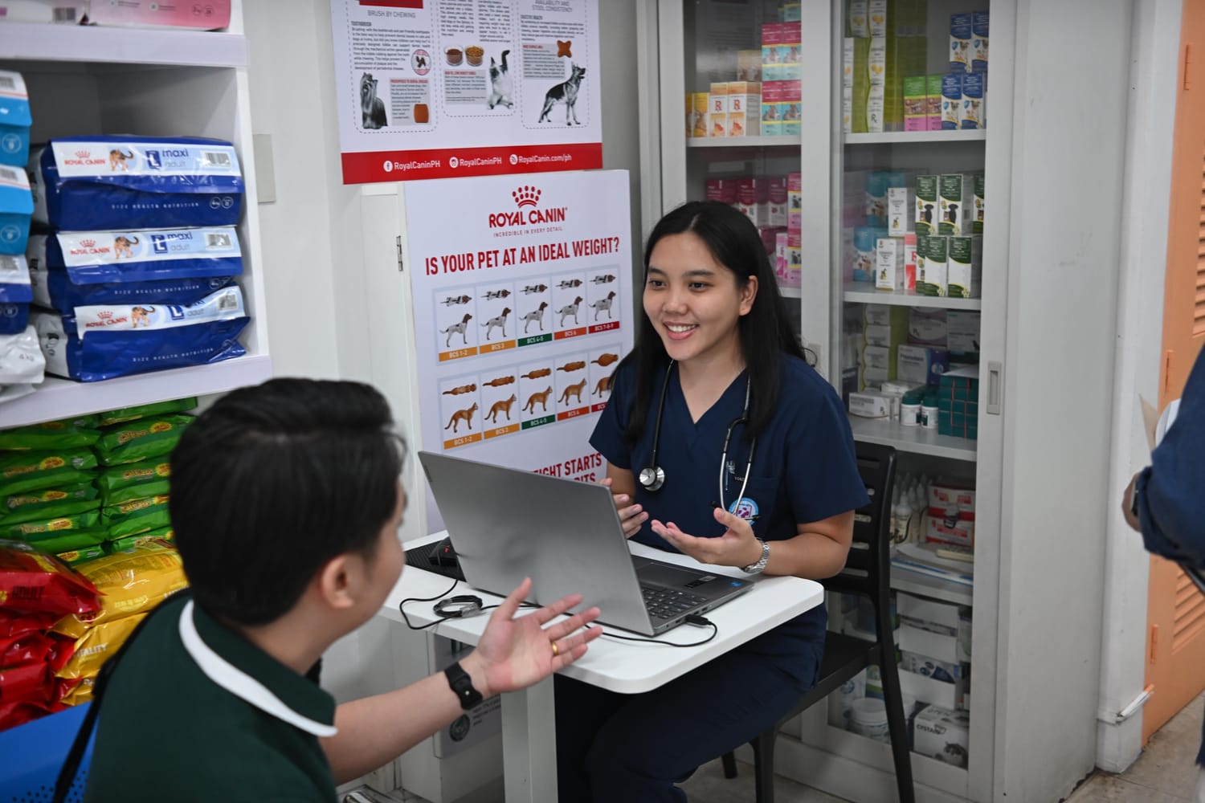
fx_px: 1339
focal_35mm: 40
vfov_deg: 33.4
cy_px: 402
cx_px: 602
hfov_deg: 48.5
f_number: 3.2
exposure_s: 1/125
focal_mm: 40
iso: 1600
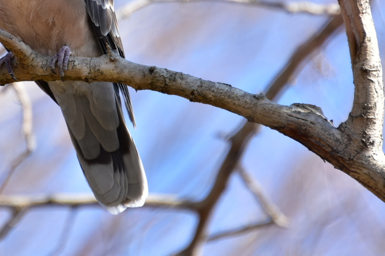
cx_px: 31
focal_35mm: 945
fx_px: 10105
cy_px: 18
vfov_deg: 1.5
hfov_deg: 2.2
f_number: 5.6
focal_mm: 300
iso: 200
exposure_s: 1/500
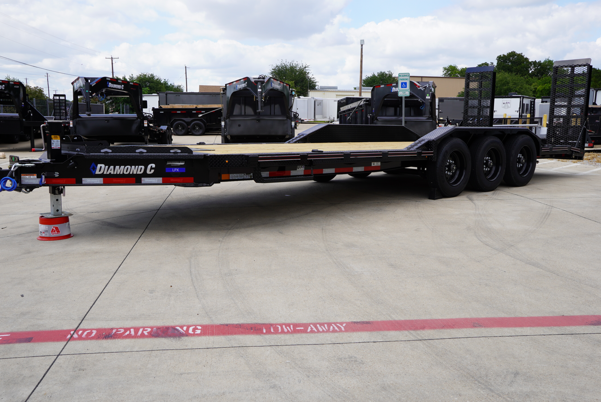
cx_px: 300
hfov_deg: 55.1
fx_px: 576
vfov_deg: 38.4
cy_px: 201
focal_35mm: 34
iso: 100
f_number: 9
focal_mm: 23
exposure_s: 1/125
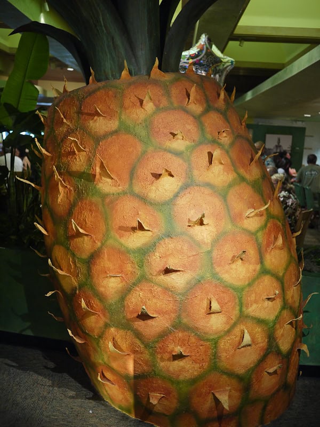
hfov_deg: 36.0
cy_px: 214
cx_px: 160
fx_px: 493
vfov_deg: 46.8
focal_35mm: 40
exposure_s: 1/30
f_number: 1.7
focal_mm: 20
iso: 160
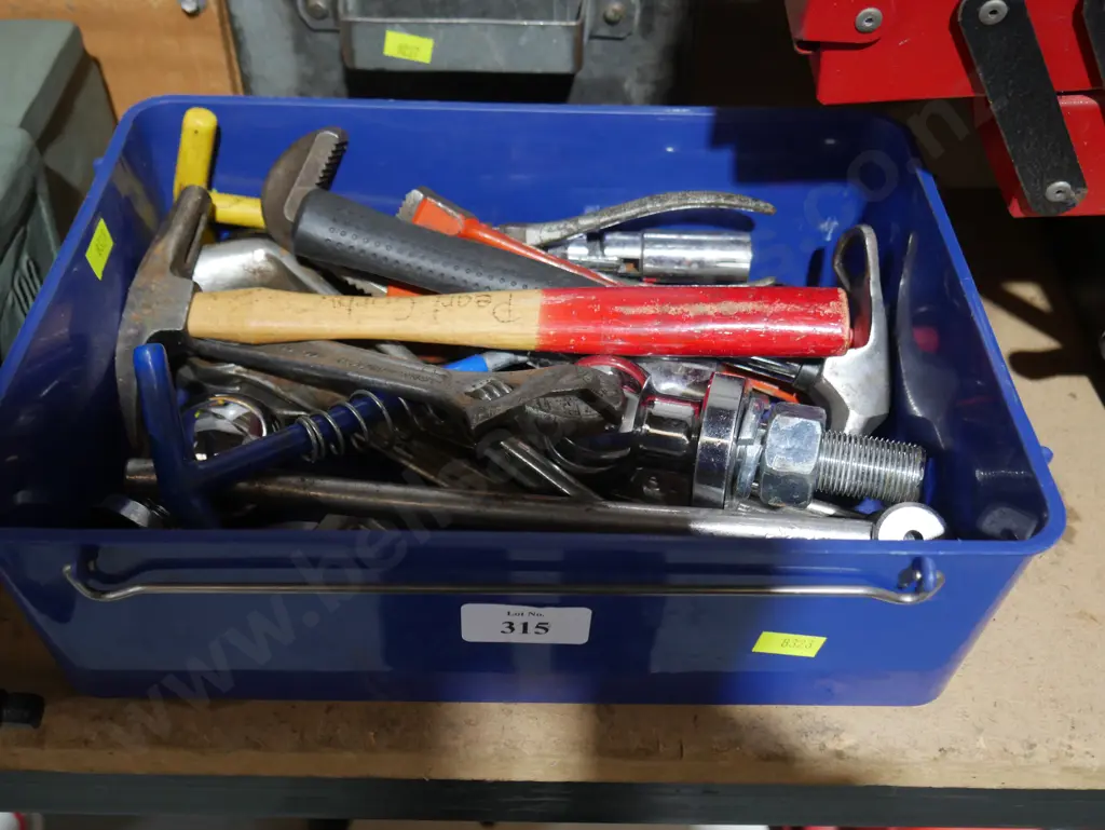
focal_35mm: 34
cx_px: 552
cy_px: 415
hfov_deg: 53.9
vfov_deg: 41.8
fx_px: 1086
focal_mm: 17
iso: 1000
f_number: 4
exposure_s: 1/60
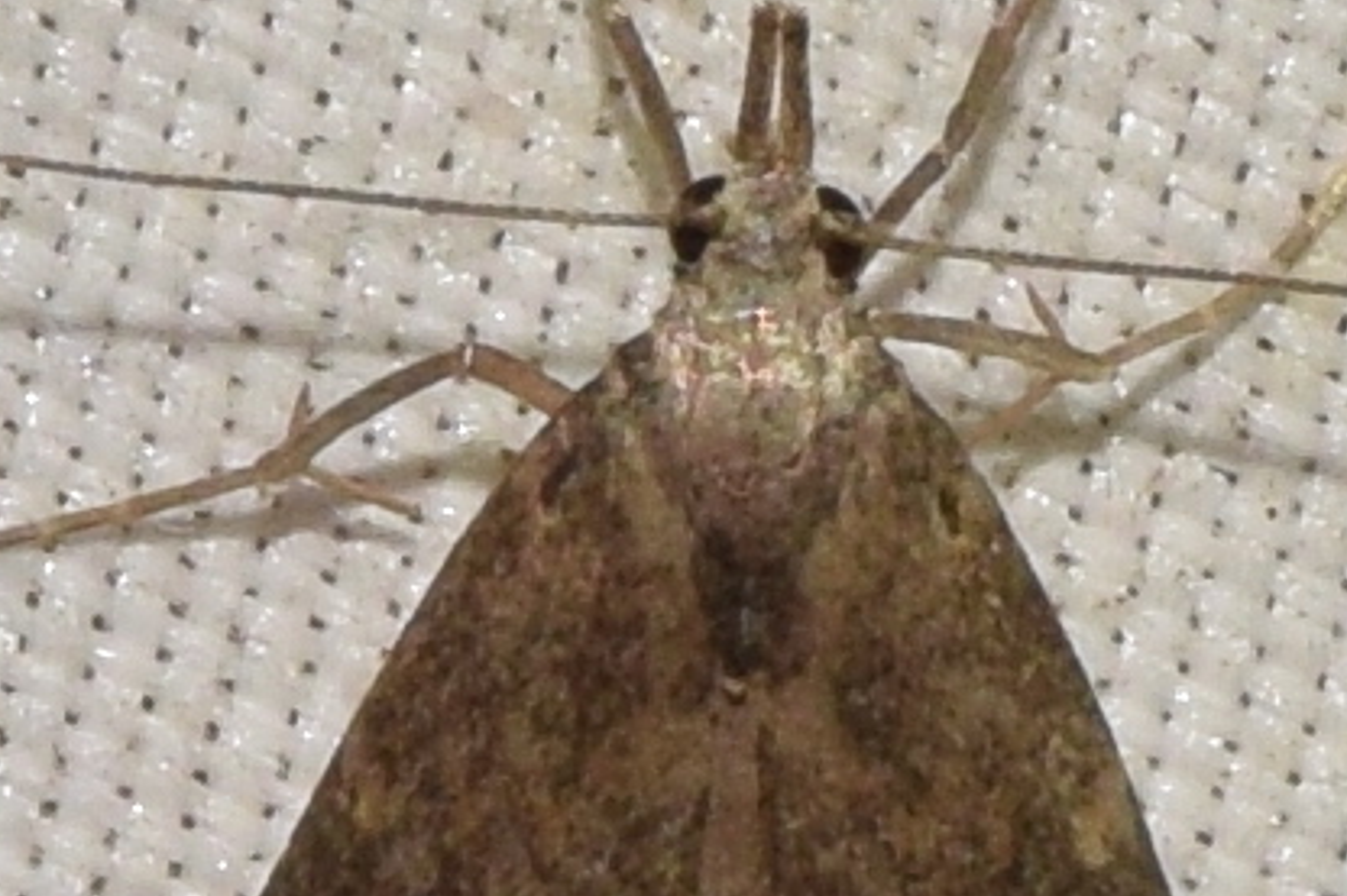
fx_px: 18139
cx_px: 677
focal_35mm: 485
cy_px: 744
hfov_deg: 4.3
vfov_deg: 2.8
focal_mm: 140
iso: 400
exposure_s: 1/160
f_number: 14
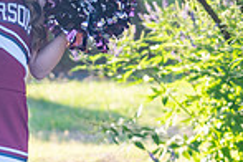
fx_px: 1903
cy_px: 120
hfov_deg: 7.3
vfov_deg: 4.9
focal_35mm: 282
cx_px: -20
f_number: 2.8
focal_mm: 70
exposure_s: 1/320
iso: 200
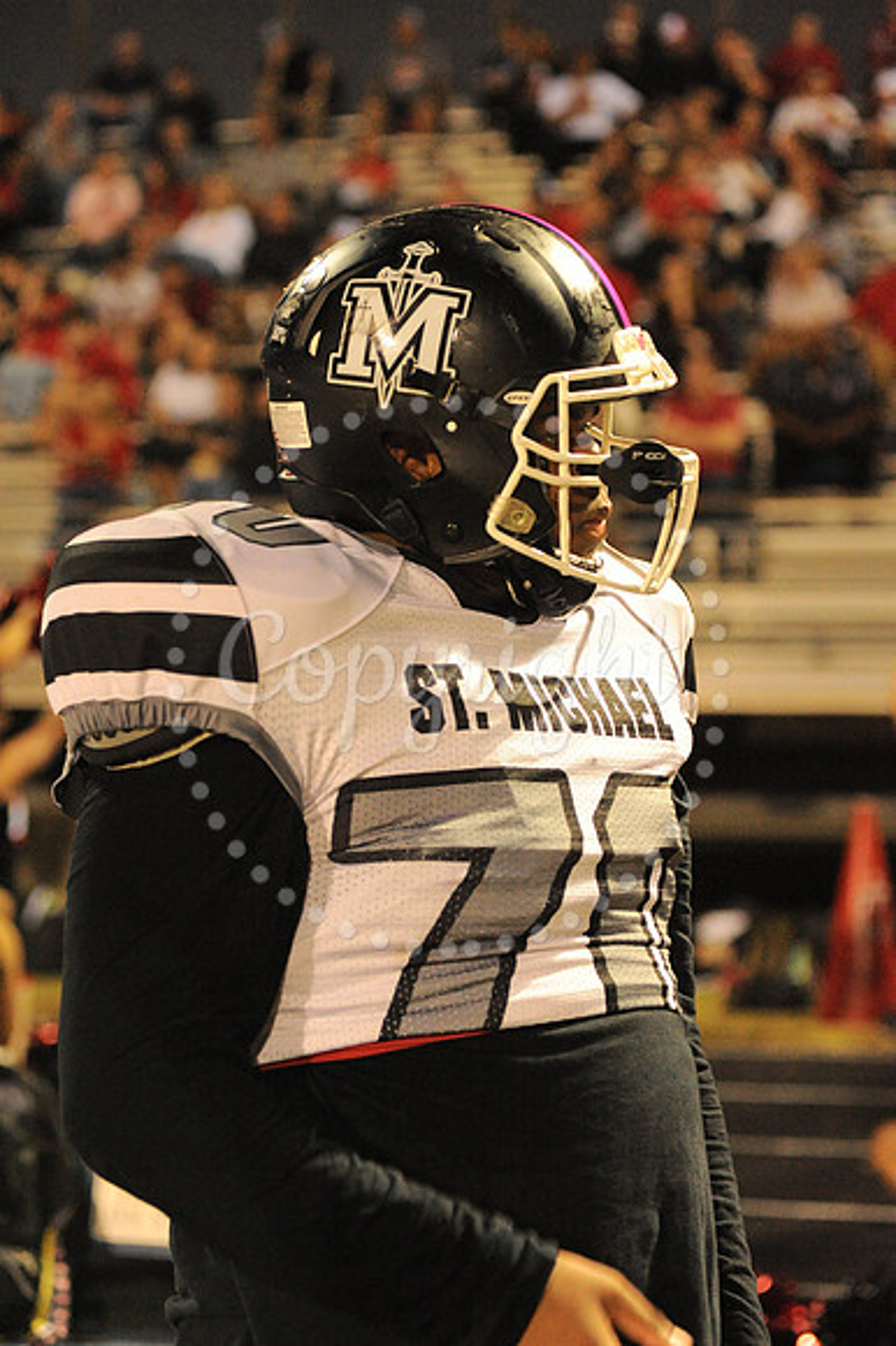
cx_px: 448
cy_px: 673
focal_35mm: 86
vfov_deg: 23.7
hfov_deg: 15.9
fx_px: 3214
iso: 6400
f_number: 4.5
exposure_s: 1/200
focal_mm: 86
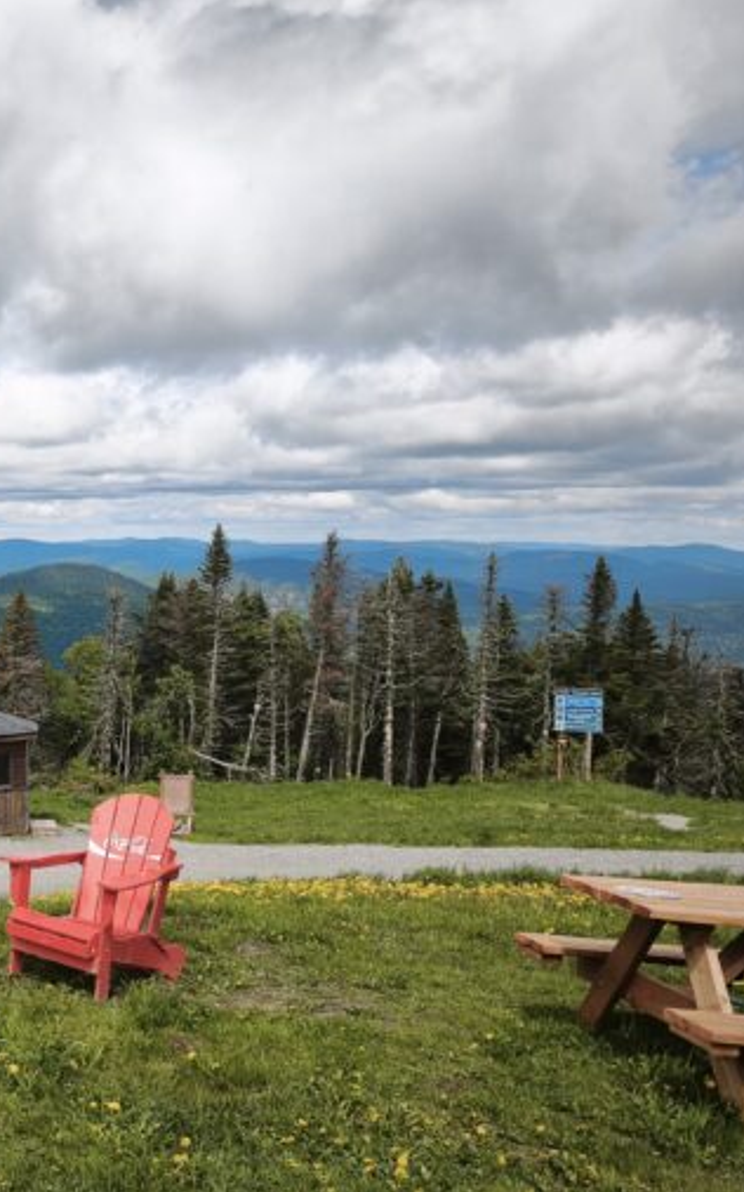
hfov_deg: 30.2
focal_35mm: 37
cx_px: -106
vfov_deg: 52.7
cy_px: 631
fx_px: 1201
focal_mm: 6.45
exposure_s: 1/2790
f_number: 1.62
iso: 50
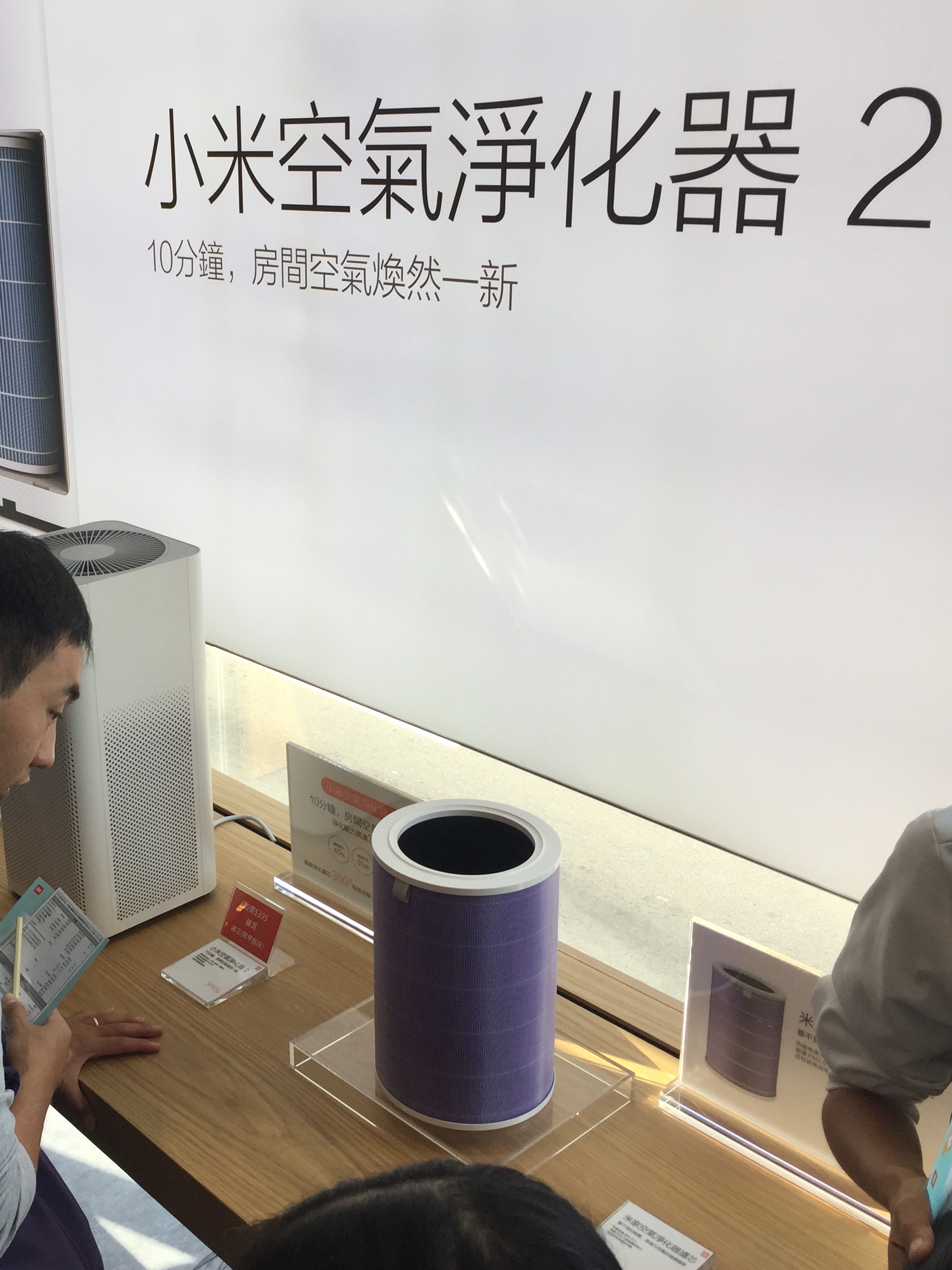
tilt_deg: -19.1
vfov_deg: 47.9
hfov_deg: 35.6
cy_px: 640
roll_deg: -0.4
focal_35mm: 39
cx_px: 189
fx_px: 1430
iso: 32
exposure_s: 1/311
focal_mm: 4.15
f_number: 2.2
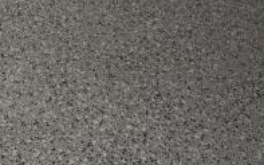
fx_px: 630
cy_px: -134
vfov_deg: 13.4
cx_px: -72
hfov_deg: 21.5
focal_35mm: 88
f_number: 4.2
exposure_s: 1/60
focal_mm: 11
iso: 200
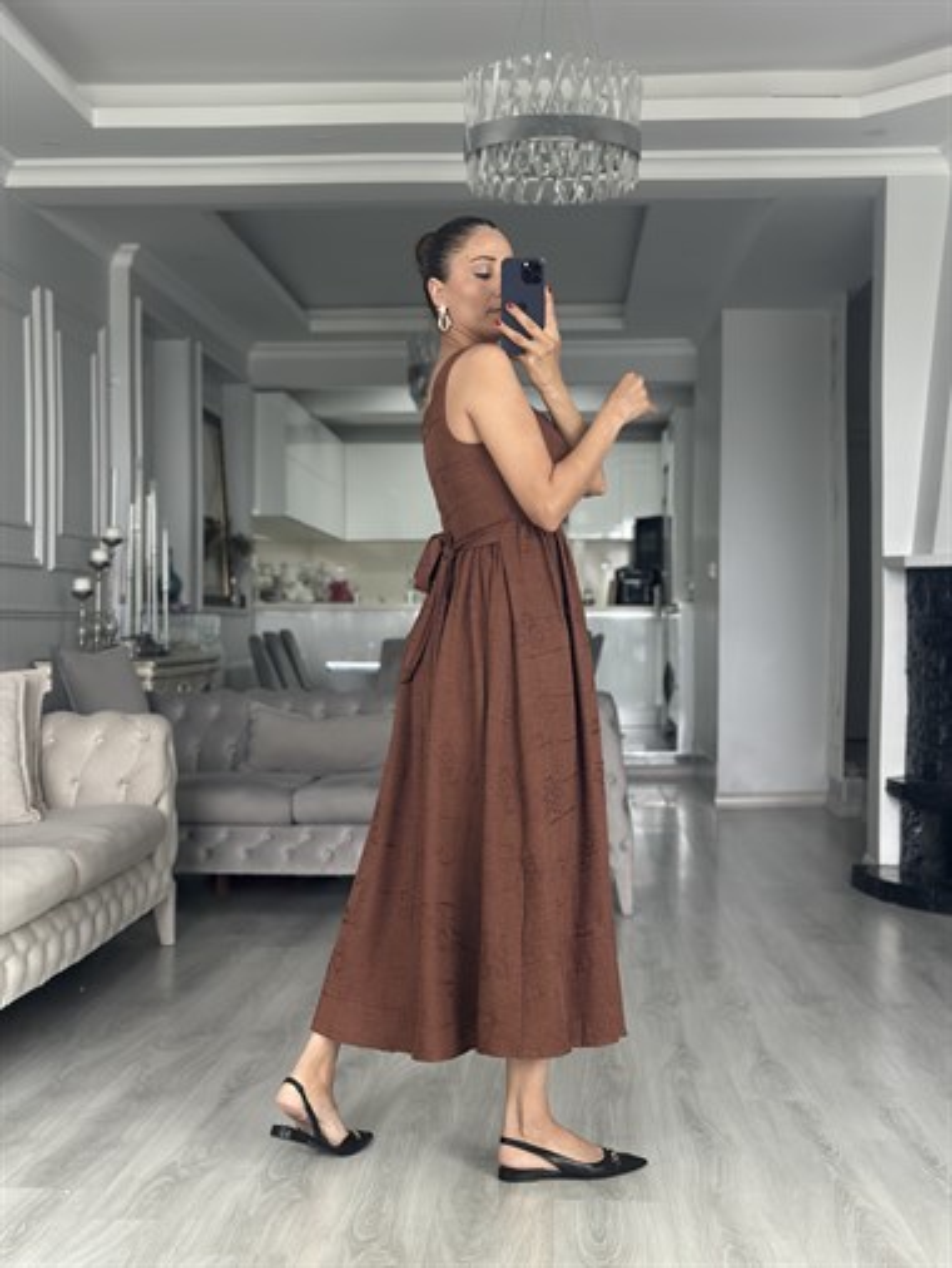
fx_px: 1759
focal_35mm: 48
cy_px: 634
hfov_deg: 30.3
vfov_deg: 39.6
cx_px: 476
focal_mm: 6.86
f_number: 1.78
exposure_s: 1/60
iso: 125
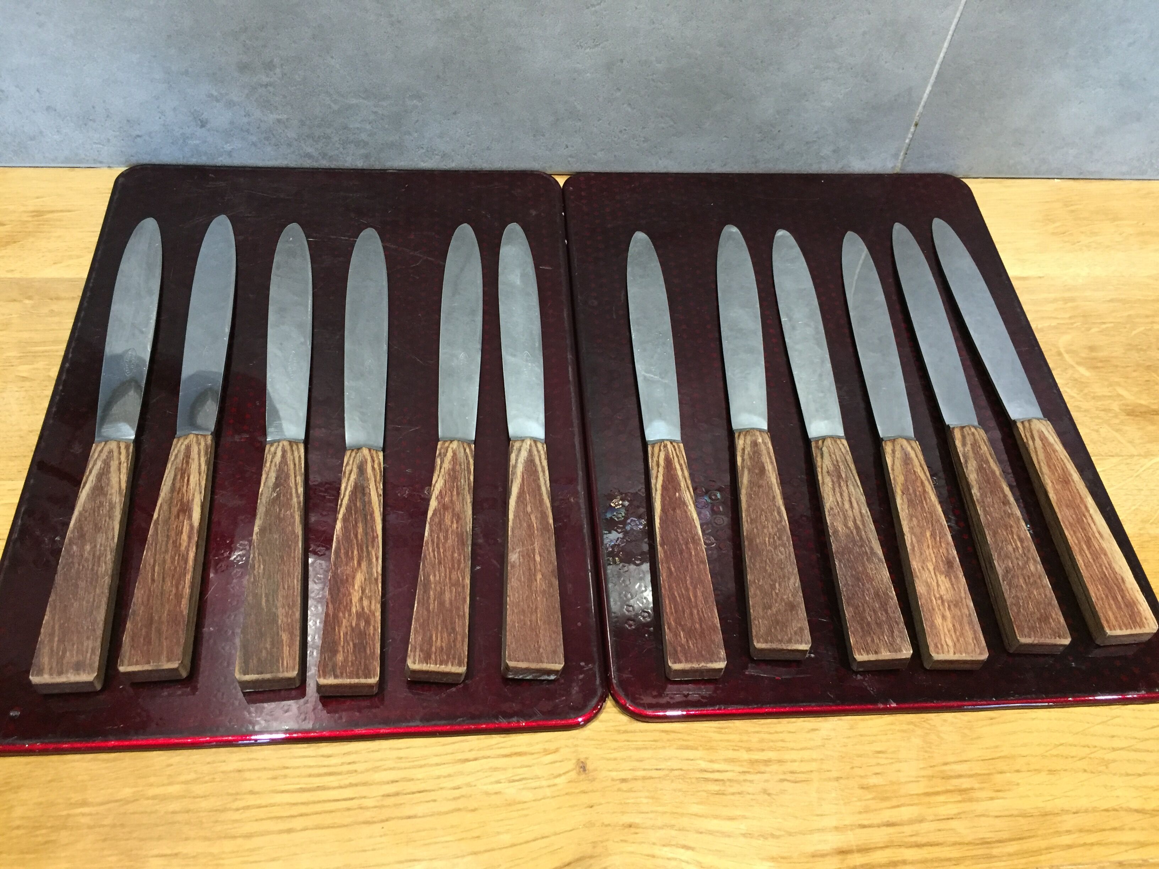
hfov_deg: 61.7
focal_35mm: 29
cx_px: 580
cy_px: 434
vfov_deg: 48.2
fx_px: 971
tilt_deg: -53.7
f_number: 2.2
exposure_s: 1/33
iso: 250
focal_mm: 4.15
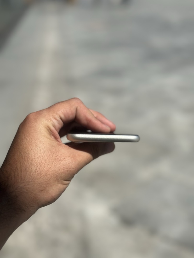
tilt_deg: -22.9
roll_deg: +1.0
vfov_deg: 39.7
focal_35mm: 48
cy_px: 129
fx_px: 359
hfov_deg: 30.3
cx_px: 97
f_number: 1.78
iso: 100
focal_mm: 6.86
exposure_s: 1/10870
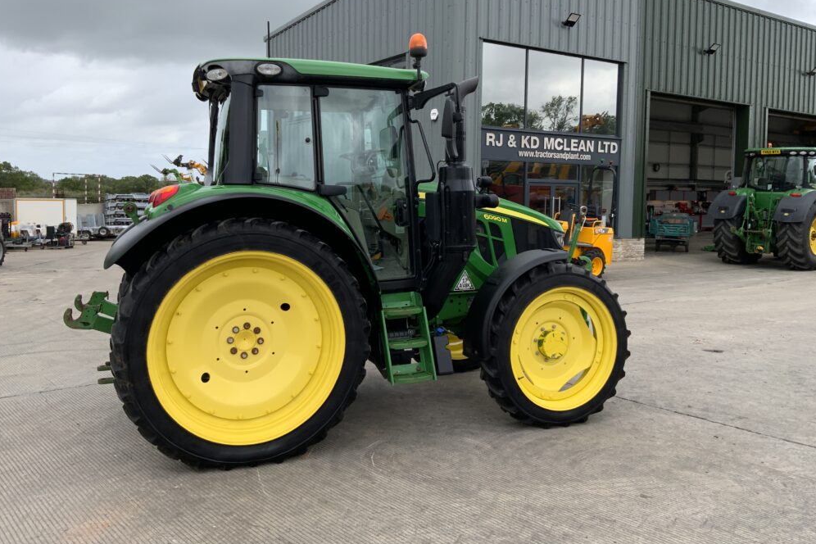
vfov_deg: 42.3
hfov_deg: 60.3
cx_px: 401
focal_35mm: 31
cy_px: 239
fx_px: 703
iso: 16
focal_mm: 3
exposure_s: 1/759
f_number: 1.8
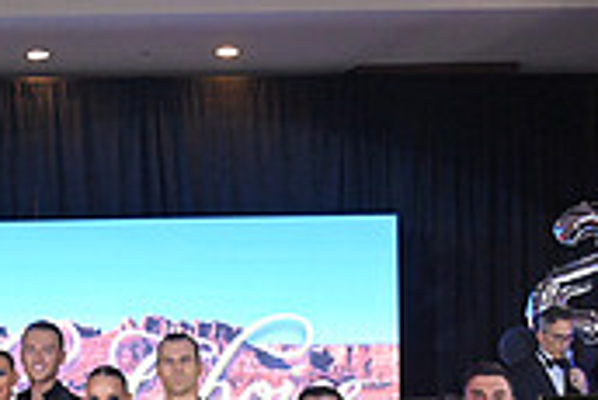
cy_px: 607
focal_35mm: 101
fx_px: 1679
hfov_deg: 20.1
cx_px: 212
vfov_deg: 12.8
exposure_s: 1/320
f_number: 6.3
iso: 3200
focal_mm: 30
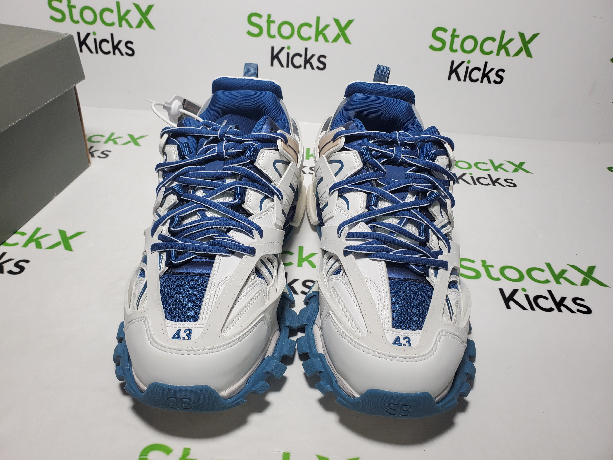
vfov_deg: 53.1
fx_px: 460
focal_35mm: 26
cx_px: 306
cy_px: 230
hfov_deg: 67.3
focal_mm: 4.3
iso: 50
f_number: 2.4
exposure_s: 1/227
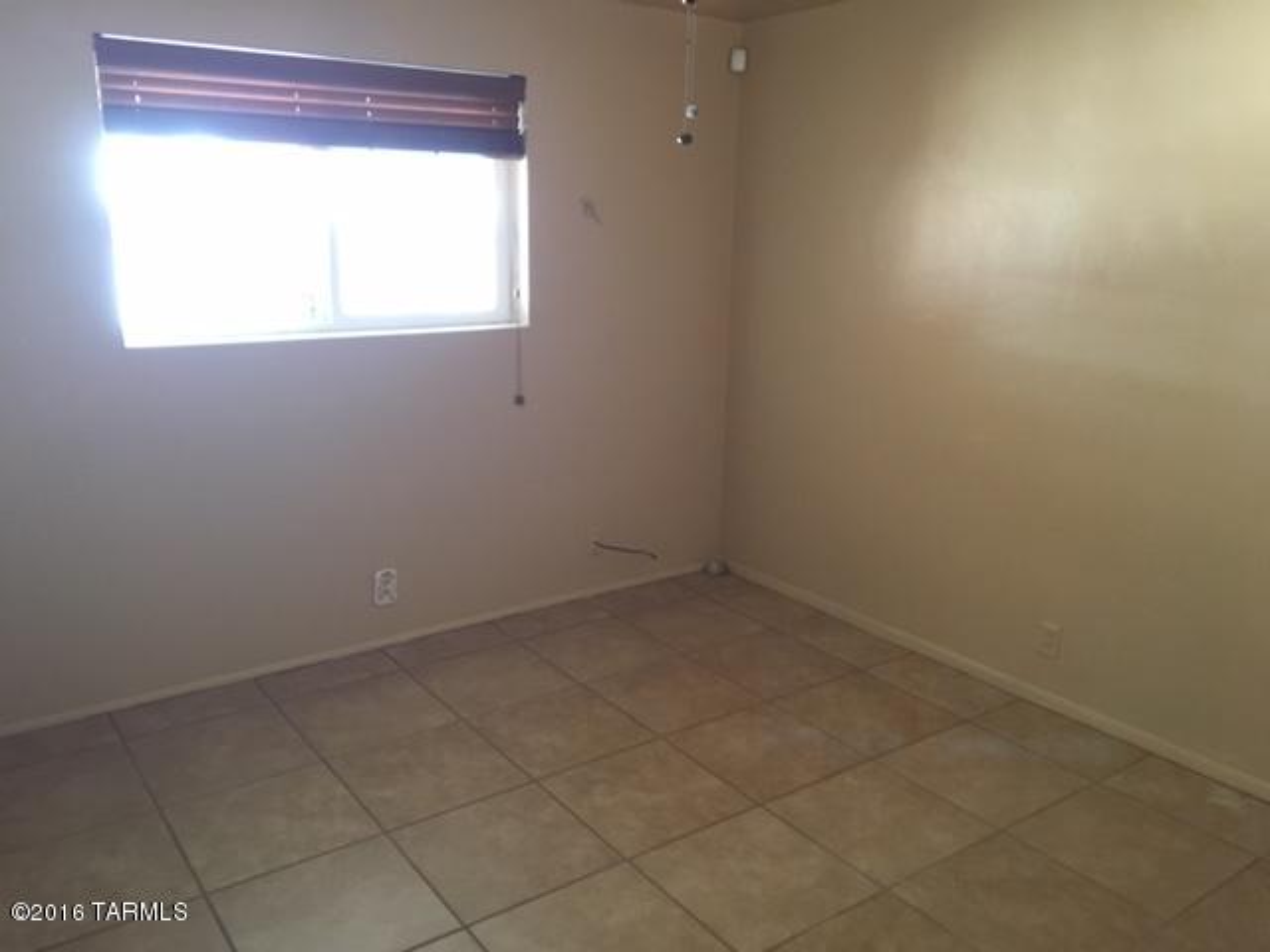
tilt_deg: -13.4
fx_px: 1064
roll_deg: -1.0
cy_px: 476
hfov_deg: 61.7
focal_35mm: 29
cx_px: 635
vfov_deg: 48.2
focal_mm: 4.15
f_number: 2.2
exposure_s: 1/15
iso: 200
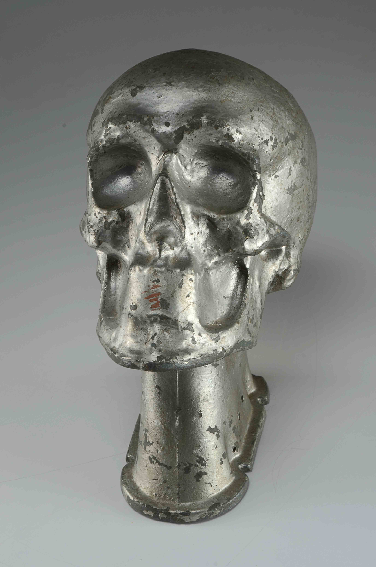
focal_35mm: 75
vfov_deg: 27.0
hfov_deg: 18.1
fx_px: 1180
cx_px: 188
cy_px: 284
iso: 100
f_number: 18
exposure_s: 1/80
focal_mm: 50
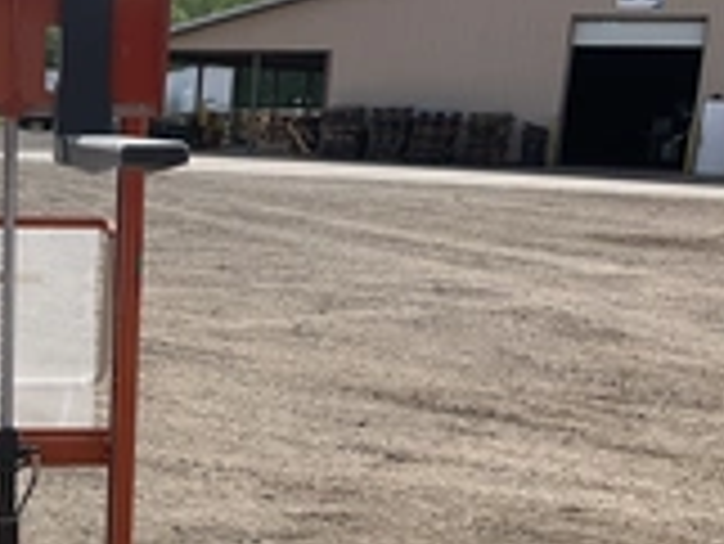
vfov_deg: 20.0
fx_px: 1507
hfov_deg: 25.7
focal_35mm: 72
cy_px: 517
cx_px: 9
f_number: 1.8
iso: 25
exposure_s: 1/1675
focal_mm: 3
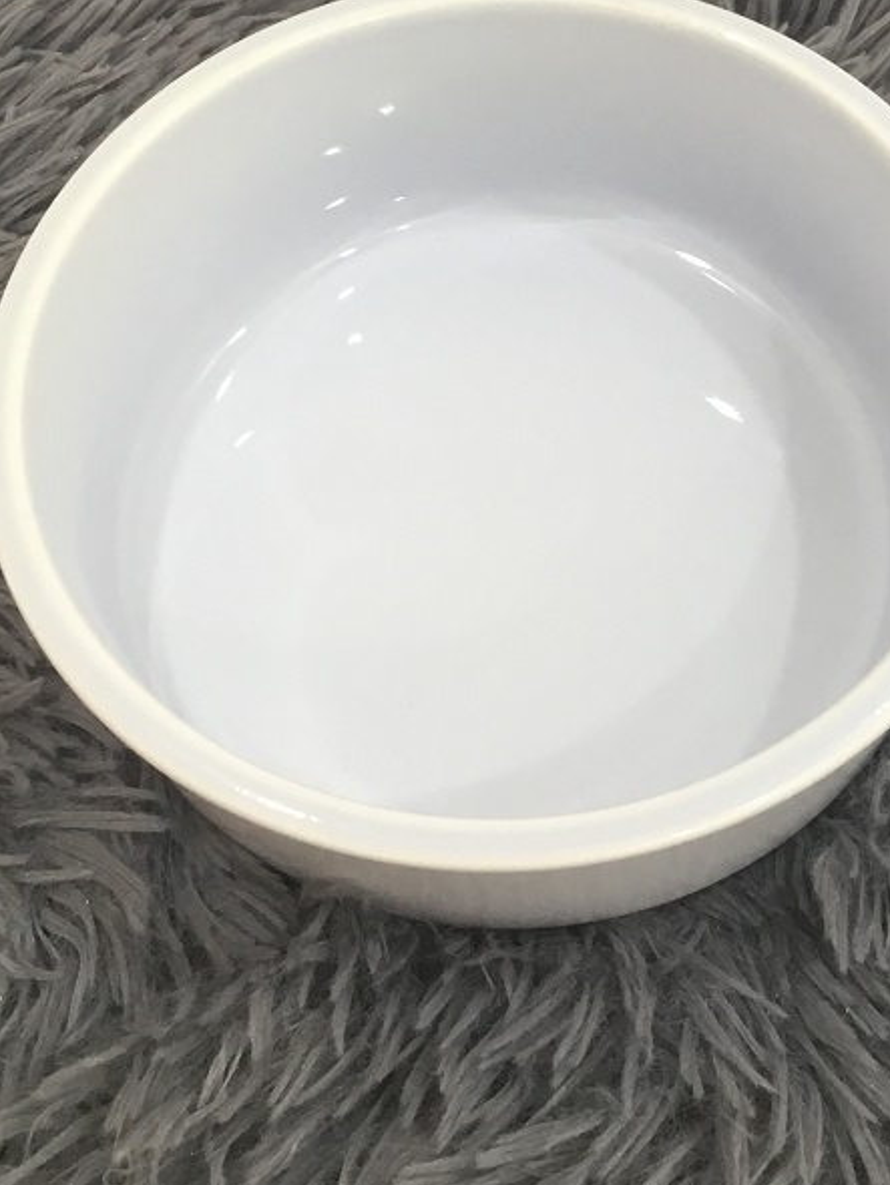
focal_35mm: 63
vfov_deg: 30.4
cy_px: 347
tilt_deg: -53.7
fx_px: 2158
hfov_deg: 23.3
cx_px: 548
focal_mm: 3.3
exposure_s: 1/33
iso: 80
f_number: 2.4
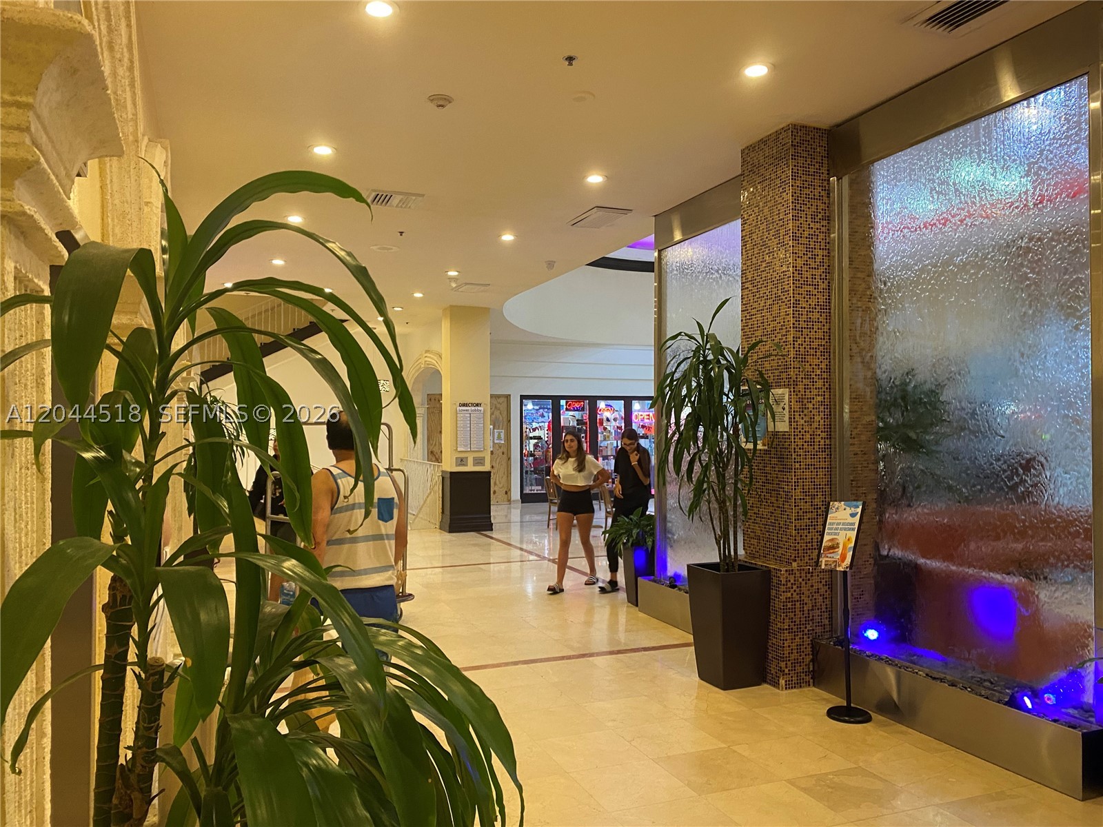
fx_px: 828
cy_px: 414
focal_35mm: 26
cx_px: 552
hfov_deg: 67.3
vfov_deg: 53.1
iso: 320
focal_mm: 4.25
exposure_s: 1/60
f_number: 1.8
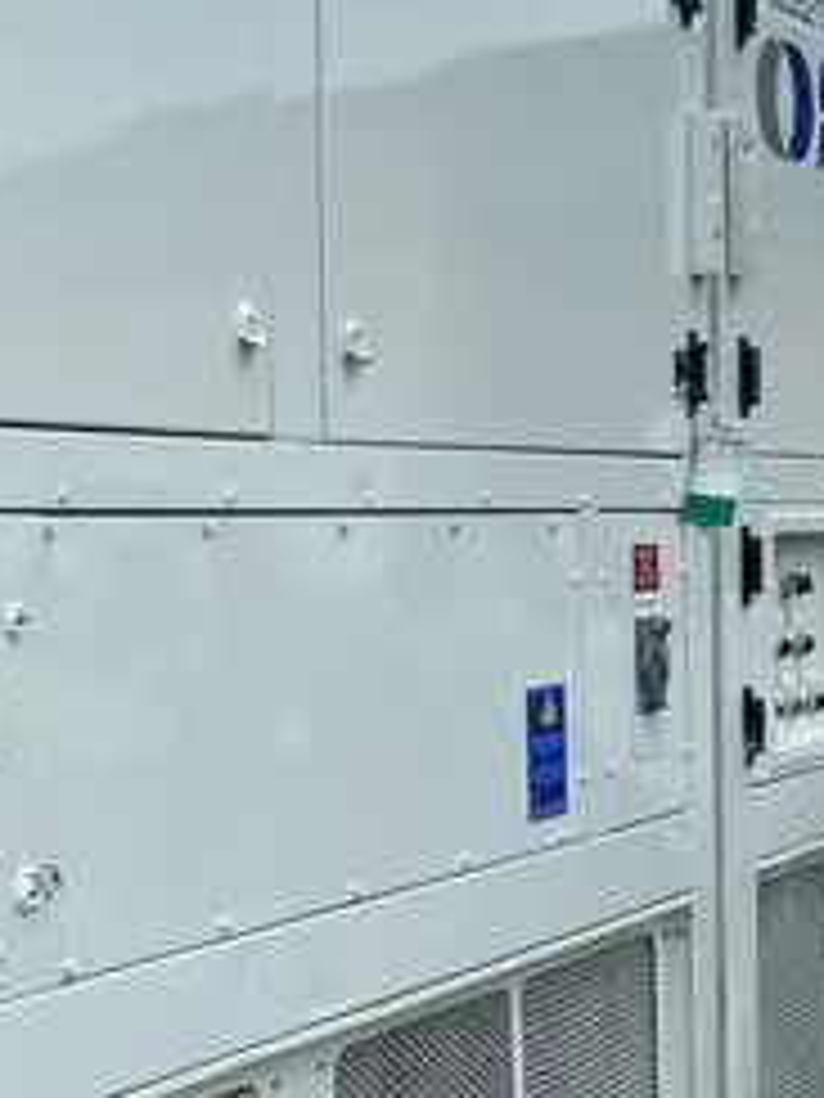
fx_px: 2476
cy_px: 808
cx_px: -144
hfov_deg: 18.0
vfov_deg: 24.8
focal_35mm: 78
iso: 32
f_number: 1.8
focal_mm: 4.25
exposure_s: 1/816
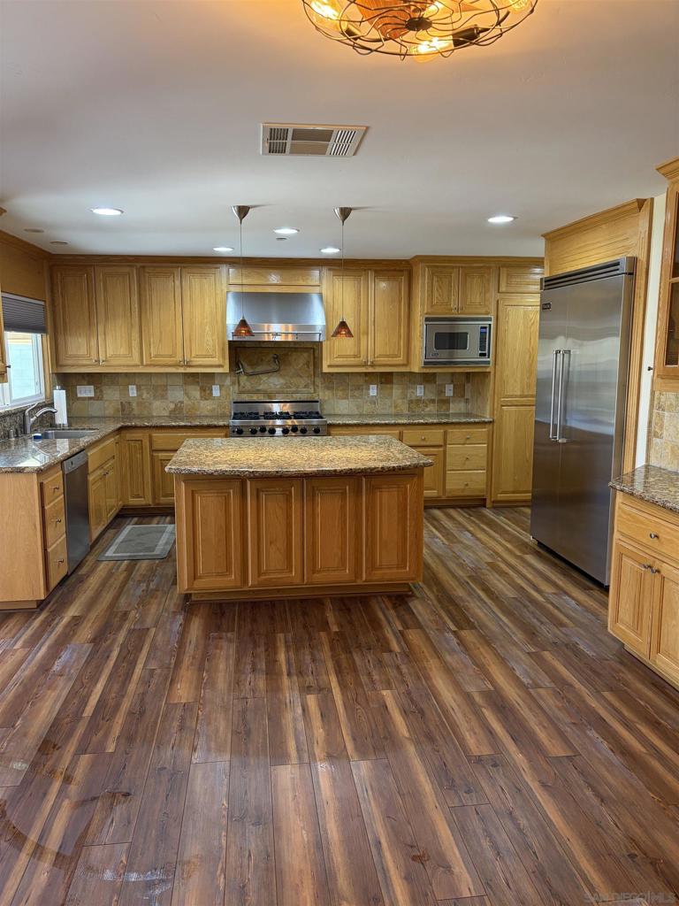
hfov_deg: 53.1
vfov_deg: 67.3
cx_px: 340
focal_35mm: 26
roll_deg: +0.2
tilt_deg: -8.1
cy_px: 453
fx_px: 680
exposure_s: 1/60
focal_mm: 5.96
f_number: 1.6
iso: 160
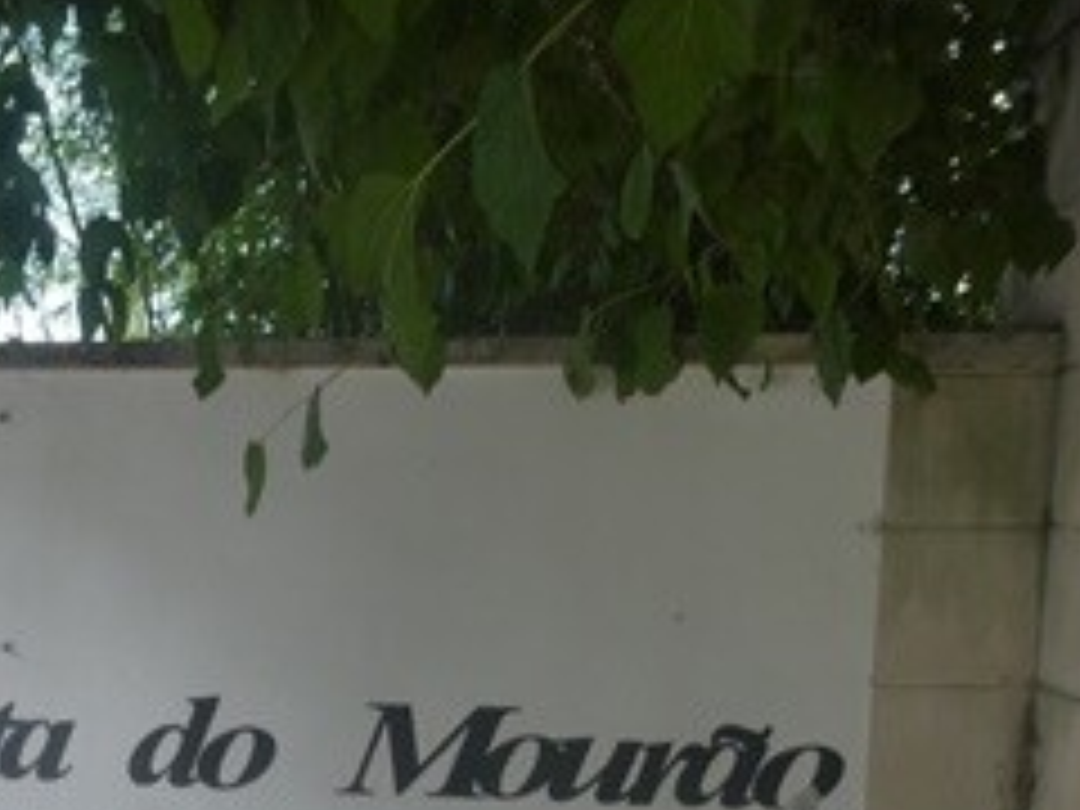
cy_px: 752
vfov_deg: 28.9
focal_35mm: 48
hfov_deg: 38.5
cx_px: 256
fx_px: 1498
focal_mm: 4.3
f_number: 3.3
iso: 80
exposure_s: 1/100
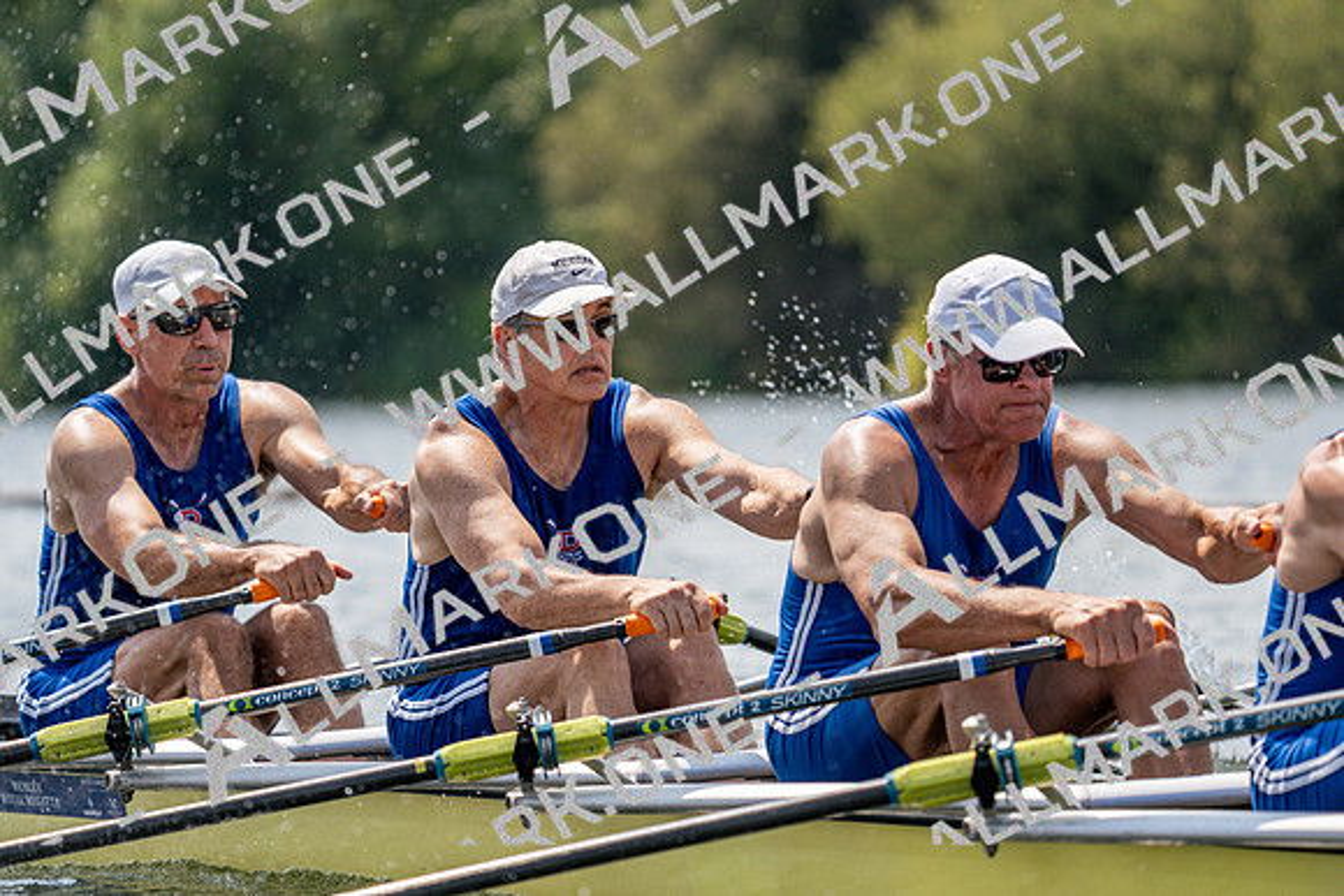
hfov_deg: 6.6
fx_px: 11650
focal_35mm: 312
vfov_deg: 4.4
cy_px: 448
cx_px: 672
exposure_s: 1/1600
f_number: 6.3
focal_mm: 312
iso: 250
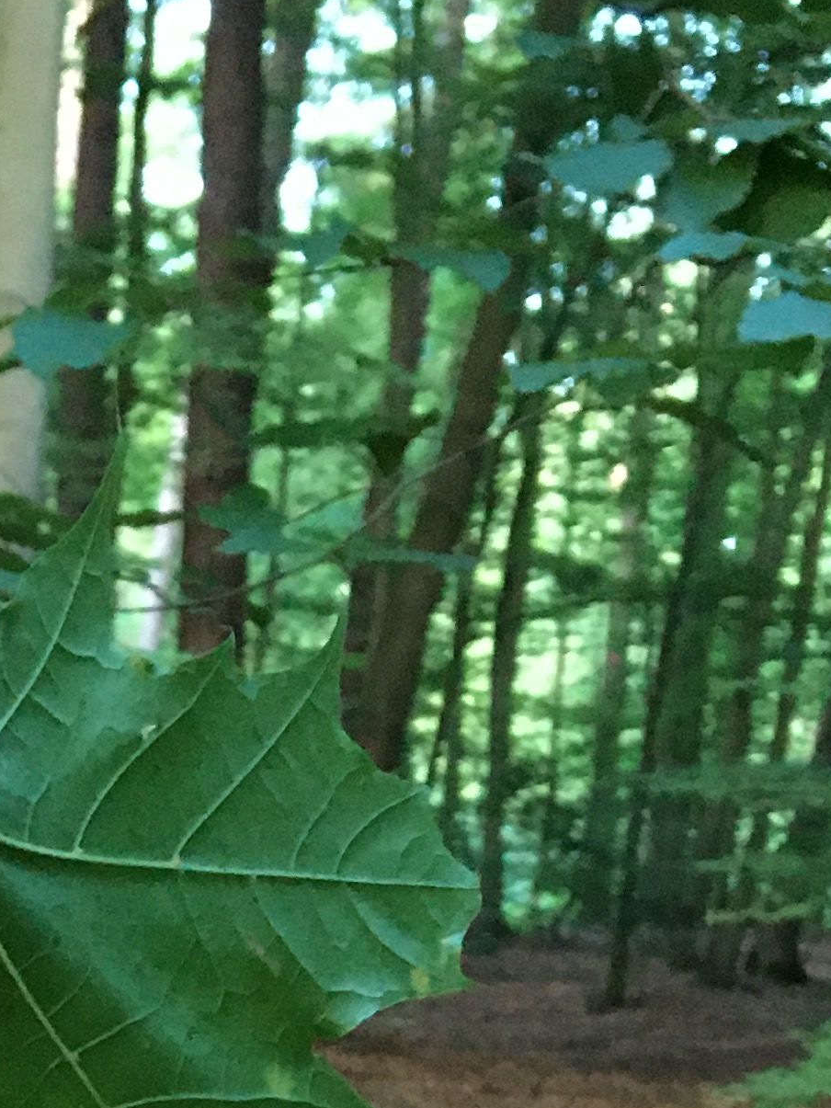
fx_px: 3104
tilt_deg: -11.9
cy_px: 1718
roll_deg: -2.0
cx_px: -201
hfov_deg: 14.7
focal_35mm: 97
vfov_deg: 17.8
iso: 200
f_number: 2.2
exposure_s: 1/25
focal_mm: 4.15
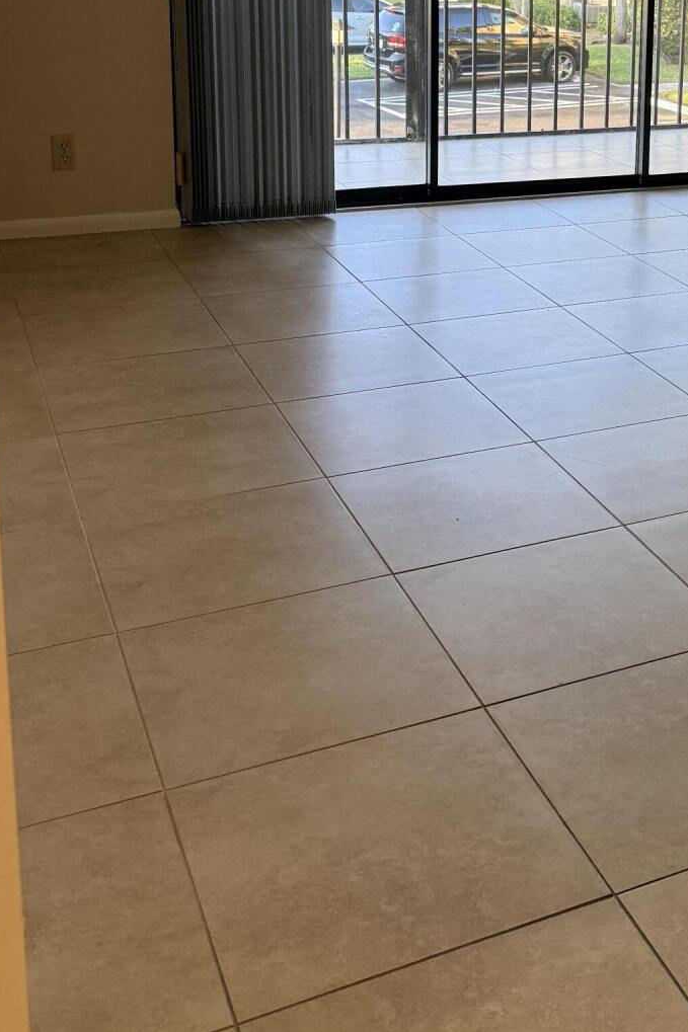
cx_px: 734
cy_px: 176
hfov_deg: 25.7
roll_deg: -3.0
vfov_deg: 38.5
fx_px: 1405
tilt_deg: -11.7
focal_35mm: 49
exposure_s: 1/158
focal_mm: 6.76
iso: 160
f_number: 1.78
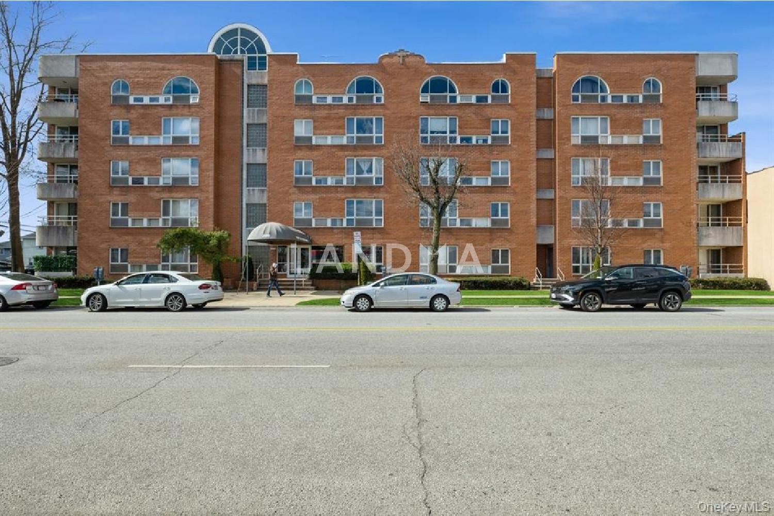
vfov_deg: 72.1
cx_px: 387
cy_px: 258
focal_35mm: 16
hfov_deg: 95.0
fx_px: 355
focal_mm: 16.5
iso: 400
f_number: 11
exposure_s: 1/500
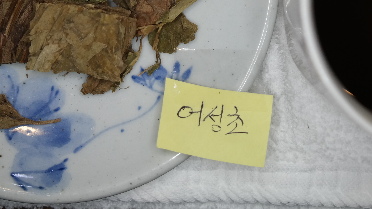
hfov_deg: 22.9
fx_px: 917
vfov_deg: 12.7
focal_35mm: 93
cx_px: 232
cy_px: -46
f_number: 4
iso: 200
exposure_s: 1/100
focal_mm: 27
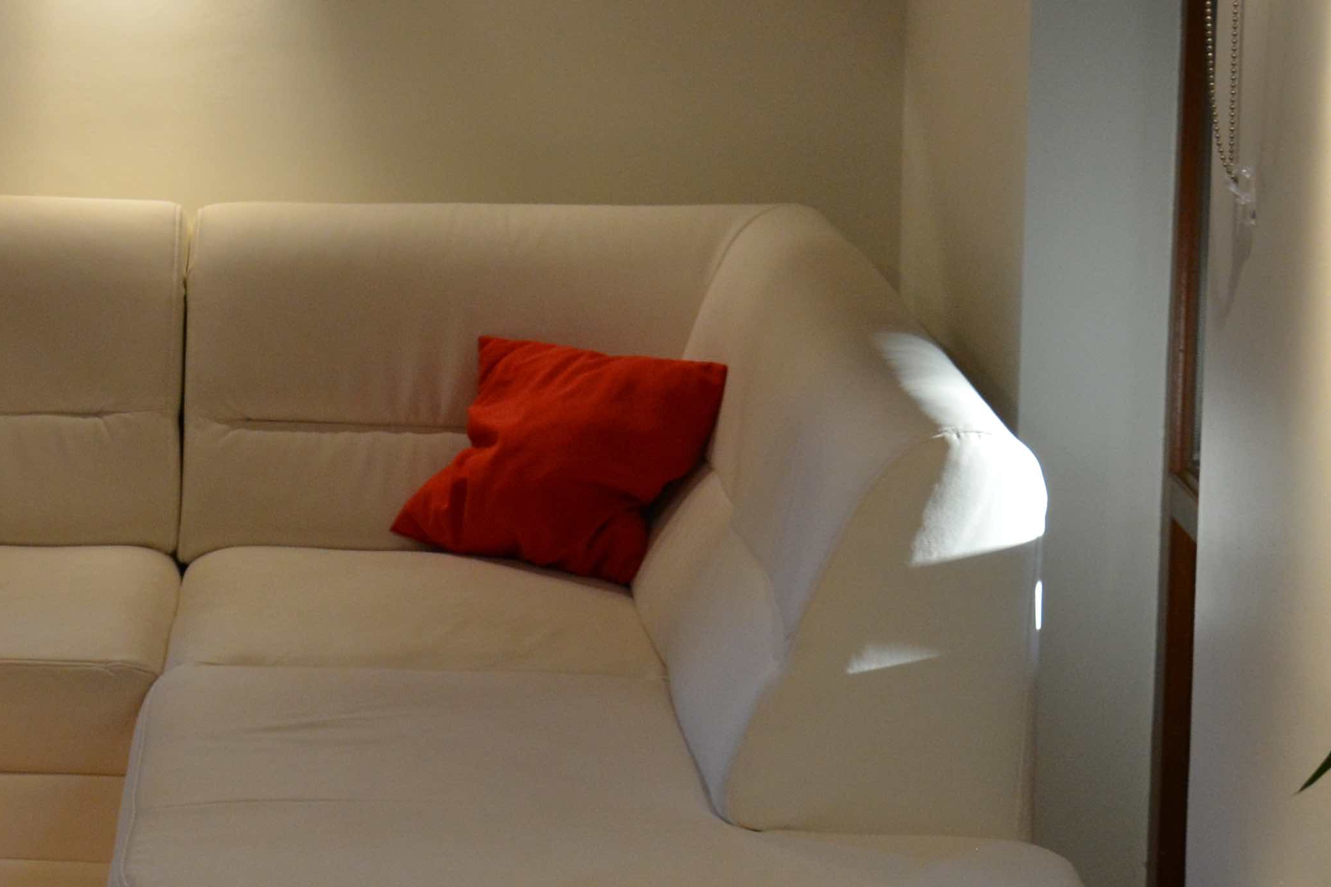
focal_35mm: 109
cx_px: -80
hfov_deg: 18.1
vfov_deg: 12.4
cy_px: 31
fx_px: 4046
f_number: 4
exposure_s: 1/60
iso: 640
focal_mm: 25
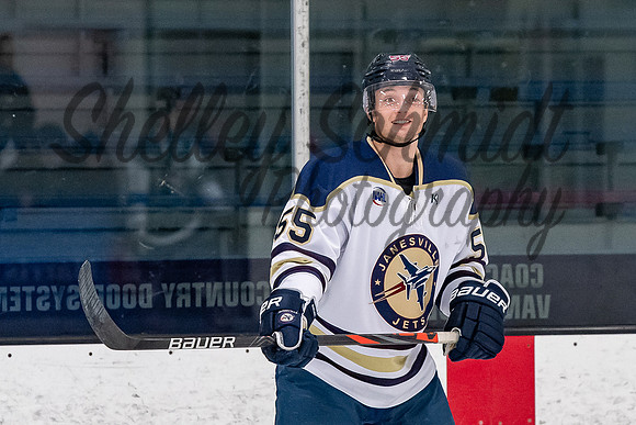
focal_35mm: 531
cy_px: 169
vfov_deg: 2.6
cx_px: 381
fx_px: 9379
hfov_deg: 3.9
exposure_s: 1/800
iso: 2000
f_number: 3.5
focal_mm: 185
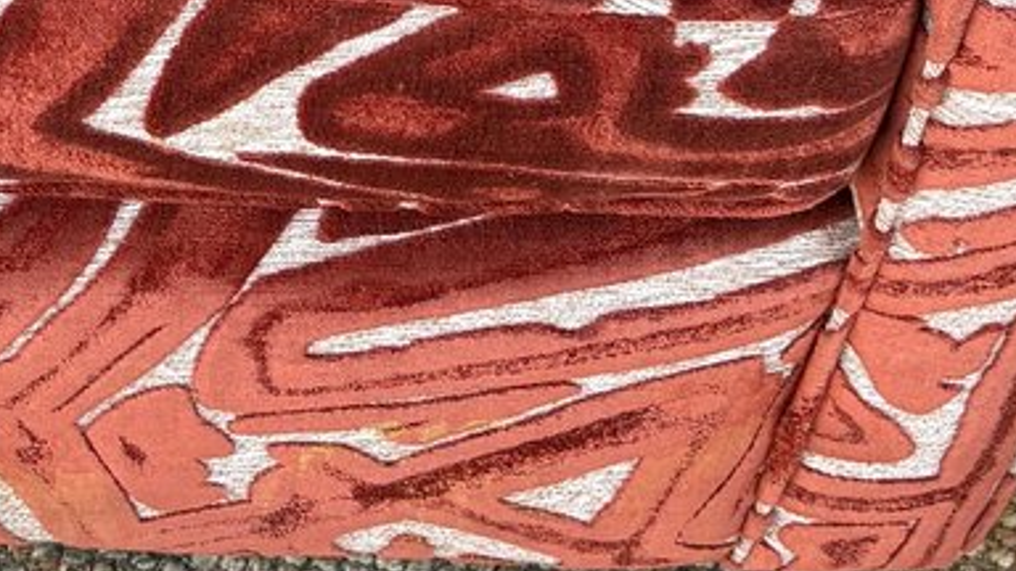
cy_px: -559
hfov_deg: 17.9
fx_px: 3179
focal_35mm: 118
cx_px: 116
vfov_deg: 9.6
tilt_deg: -45.0
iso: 32
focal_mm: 5.96
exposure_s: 1/163
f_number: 1.6
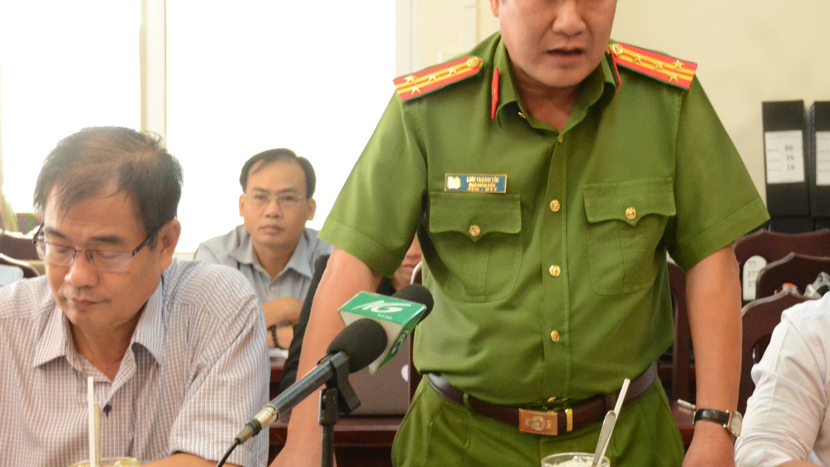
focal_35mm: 113
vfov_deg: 10.7
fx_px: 2487
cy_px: 180
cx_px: 462
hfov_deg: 18.9
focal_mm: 50
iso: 2200
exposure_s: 1/30
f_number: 10
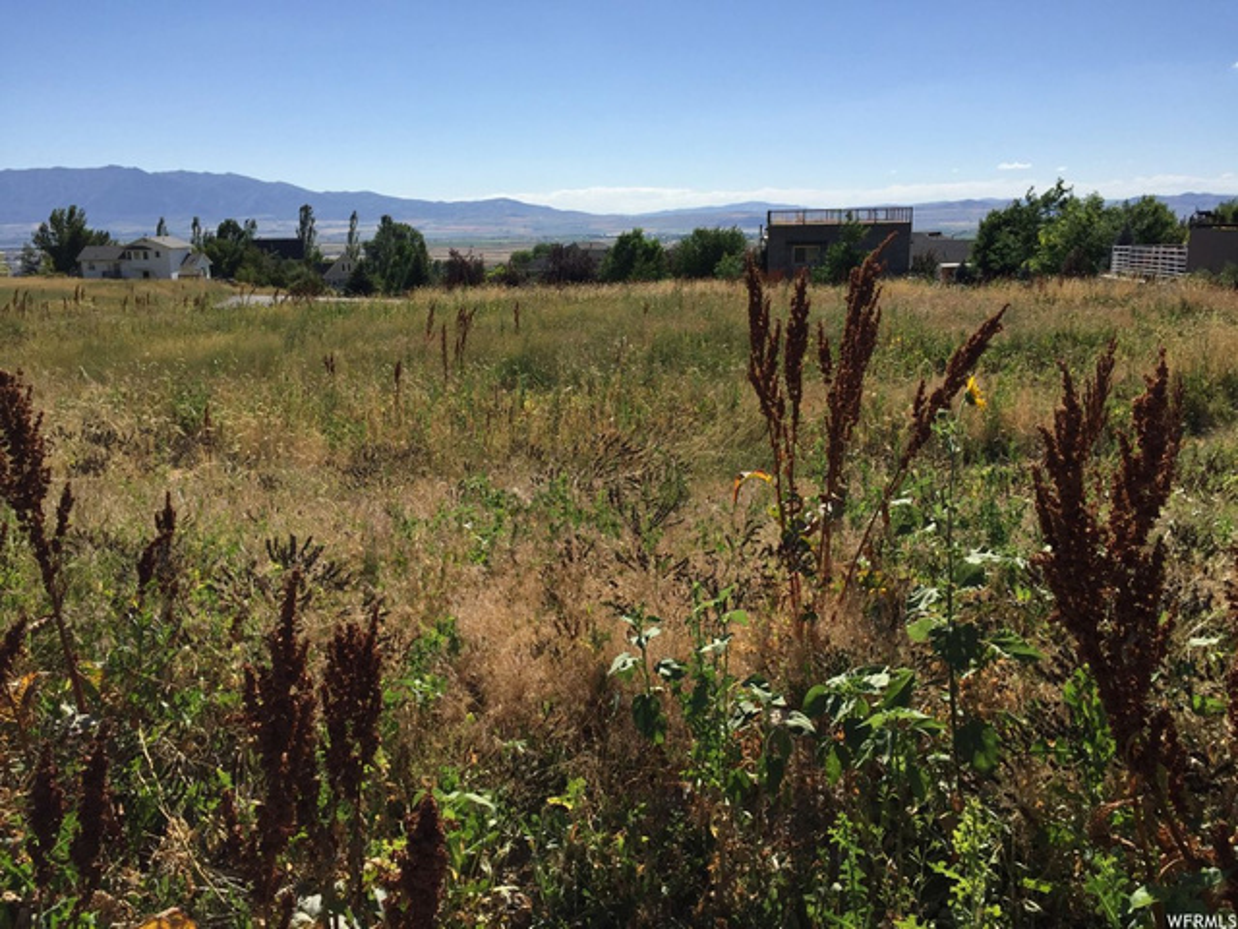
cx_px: 619
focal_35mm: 29
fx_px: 1037
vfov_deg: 48.2
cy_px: 464
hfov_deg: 61.7
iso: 32
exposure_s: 1/3049
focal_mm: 4.15
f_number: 2.2
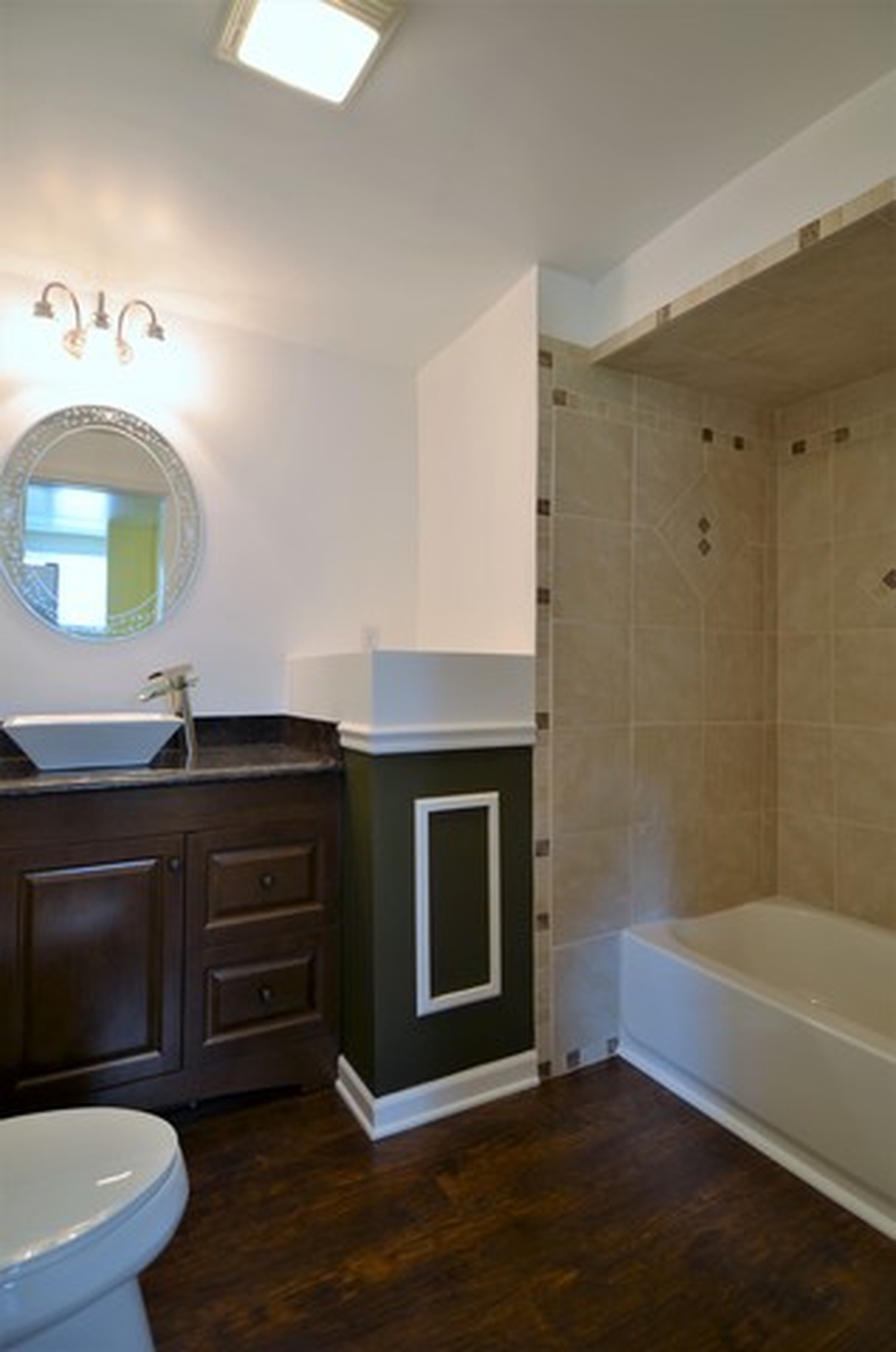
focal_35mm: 18
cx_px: 448
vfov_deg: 90.1
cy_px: 676
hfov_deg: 67.2
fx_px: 675
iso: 100
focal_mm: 12
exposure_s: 1/13
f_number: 4
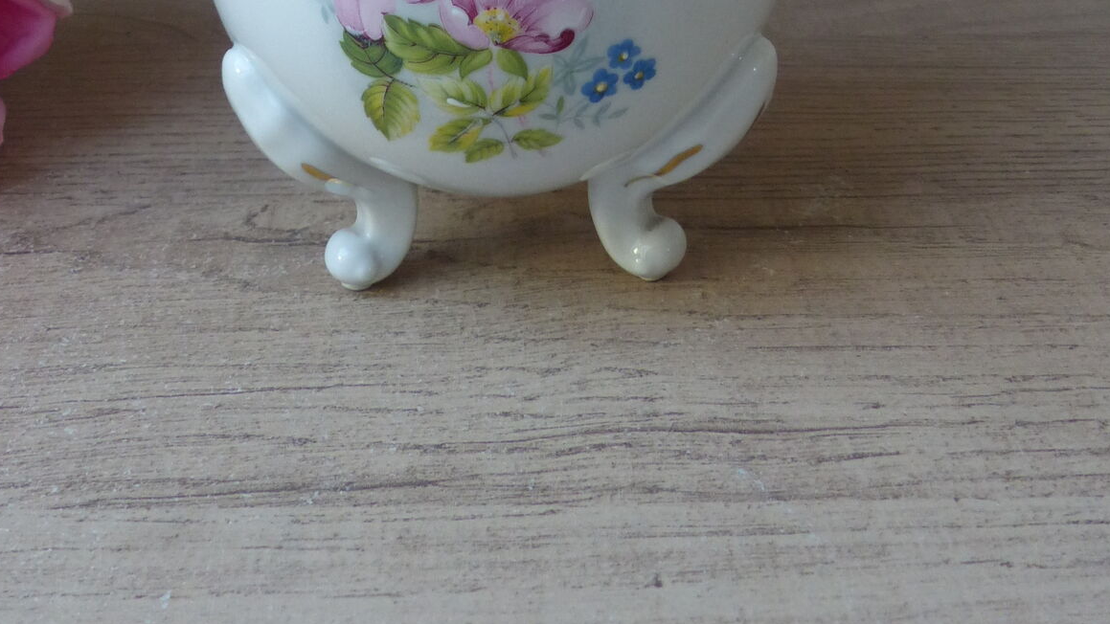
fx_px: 1383
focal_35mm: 47
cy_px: -191
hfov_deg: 43.7
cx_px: 507
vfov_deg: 22.7
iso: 200
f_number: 2.8
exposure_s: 1/60
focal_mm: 4.5
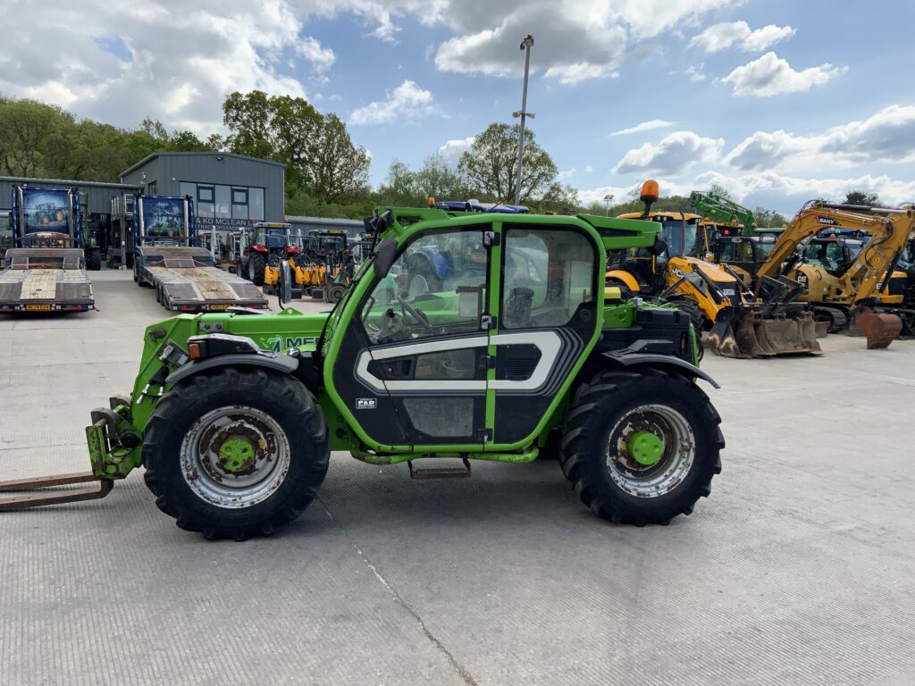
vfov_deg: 48.2
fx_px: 767
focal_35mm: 29
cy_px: 343
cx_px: 458
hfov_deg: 61.7
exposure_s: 1/1626
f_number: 1.8
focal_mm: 3
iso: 16
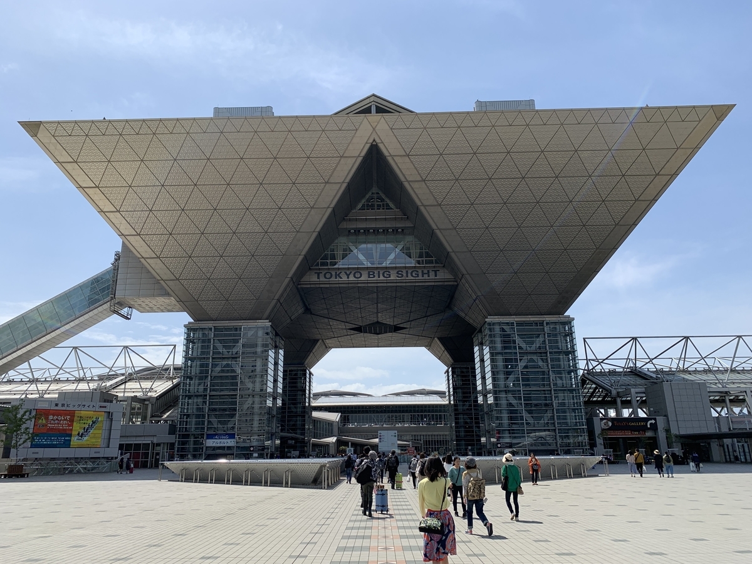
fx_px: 565
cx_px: 376
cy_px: 282
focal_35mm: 26
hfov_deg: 67.3
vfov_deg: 53.1
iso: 25
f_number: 1.8
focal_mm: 4.25
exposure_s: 1/3289
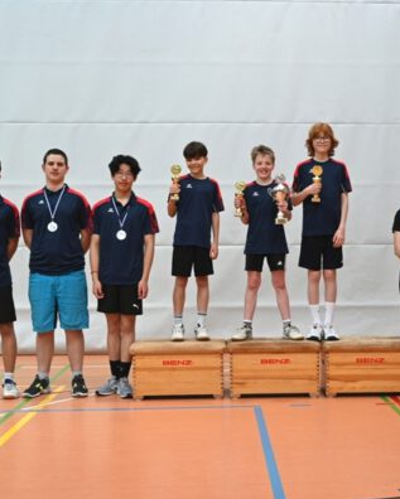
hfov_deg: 27.9
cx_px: 278
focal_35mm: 54
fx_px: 799
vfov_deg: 34.7
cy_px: 250
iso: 560
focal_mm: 38
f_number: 4
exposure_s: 1/125
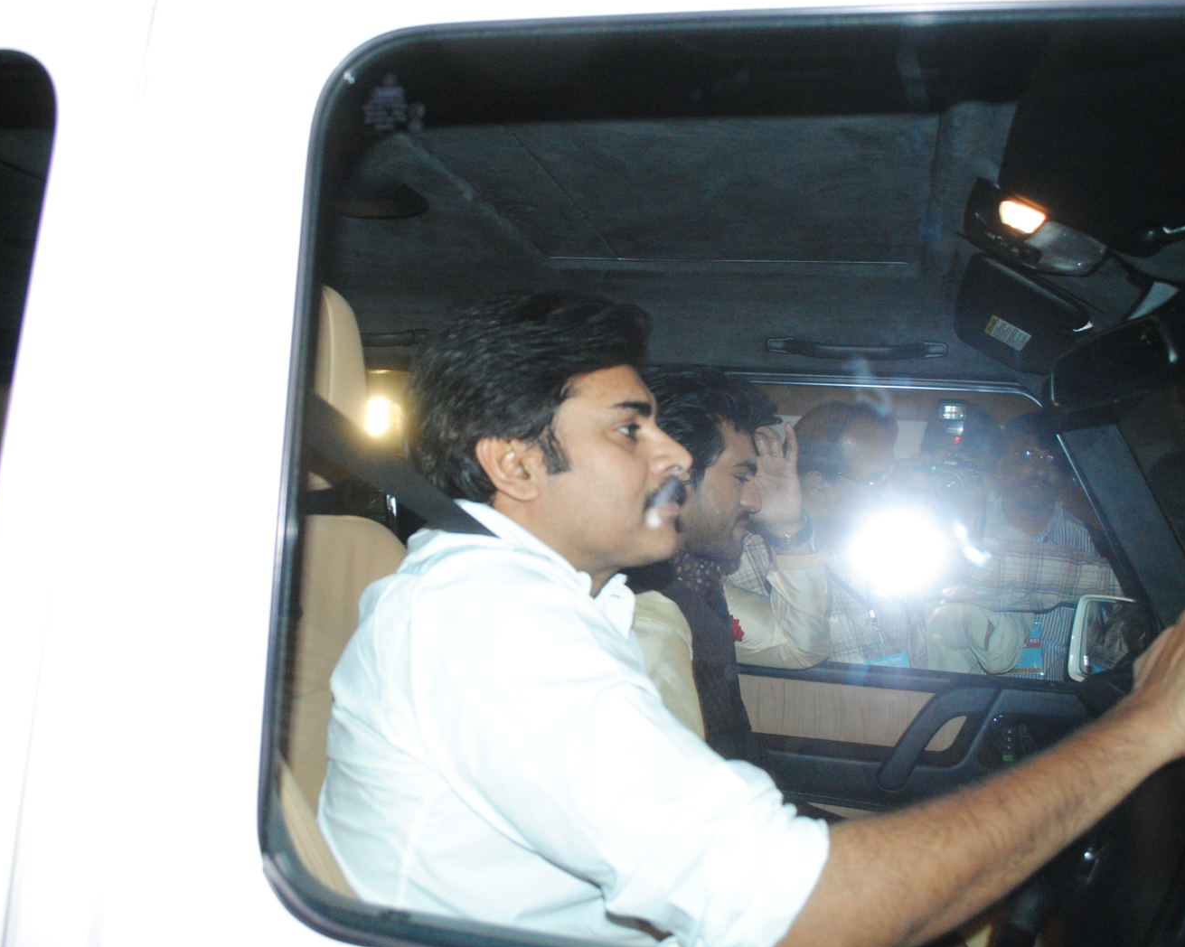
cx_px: 567
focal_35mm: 31
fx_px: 1087
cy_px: 466
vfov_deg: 47.1
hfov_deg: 57.2
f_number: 5
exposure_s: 1/60
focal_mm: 18
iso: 800
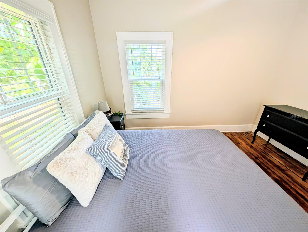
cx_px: 154
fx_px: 107
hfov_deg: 110.5
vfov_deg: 94.6
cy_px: 116
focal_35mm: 12
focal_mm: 2.23
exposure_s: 1/120
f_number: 1.95
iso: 45
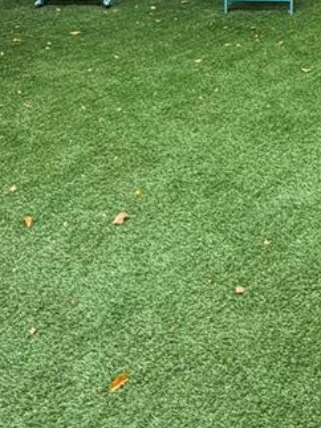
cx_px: 280
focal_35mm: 52
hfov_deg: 27.2
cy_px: -87
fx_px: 643
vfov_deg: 31.0
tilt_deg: -6.4
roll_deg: -2.2
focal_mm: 2.22
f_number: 2.2
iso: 100
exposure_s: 1/121
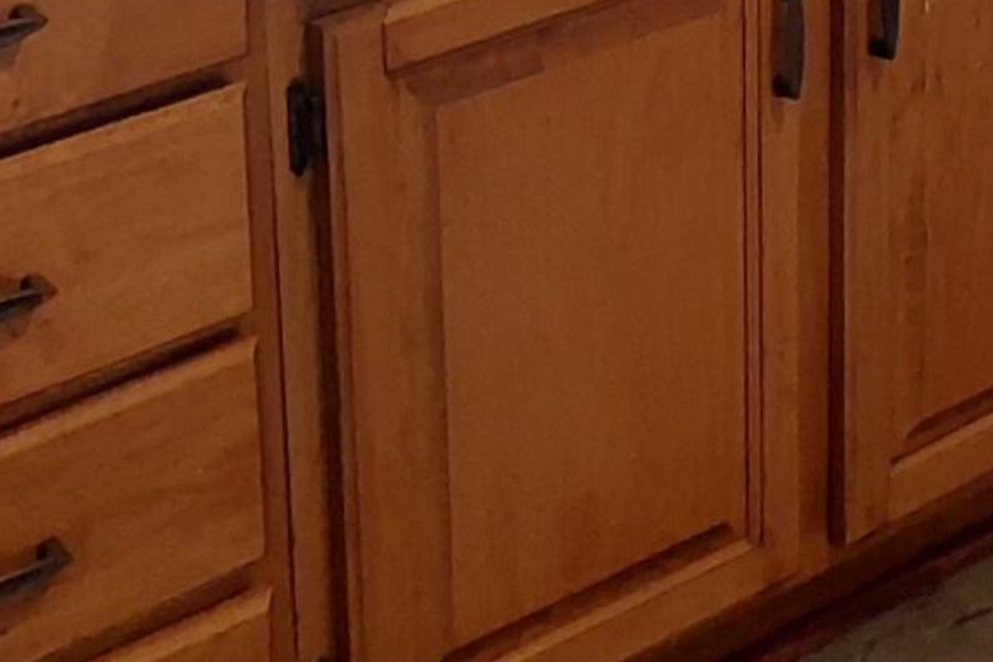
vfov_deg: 10.4
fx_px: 3475
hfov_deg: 15.9
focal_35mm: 126
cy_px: -388
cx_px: 1048
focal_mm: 5.23
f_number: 1.8
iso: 200
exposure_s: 1/60
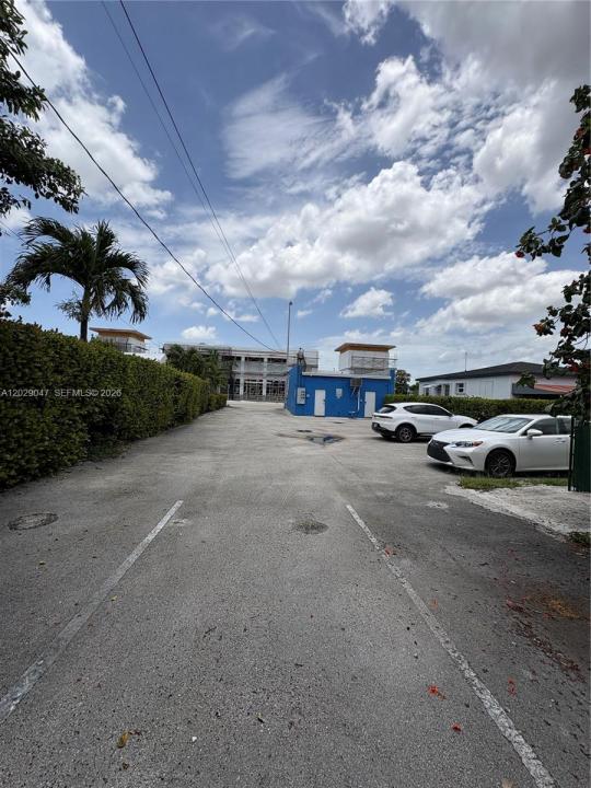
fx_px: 319
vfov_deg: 102.1
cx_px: 296
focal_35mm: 14
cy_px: 394
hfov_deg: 85.7
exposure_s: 1/3247
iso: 50
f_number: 2.2
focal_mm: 2.22
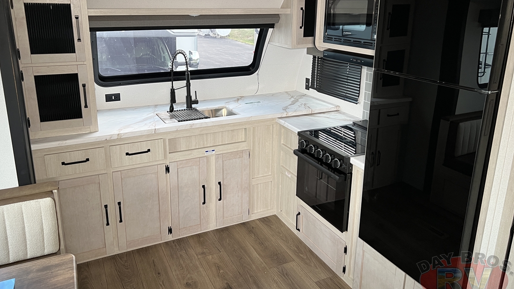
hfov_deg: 66.1
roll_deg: -0.7
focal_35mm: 29
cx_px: 251
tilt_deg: -16.3
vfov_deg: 39.9
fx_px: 395
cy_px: 111
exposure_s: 1/86
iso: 125
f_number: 1.5
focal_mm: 5.7
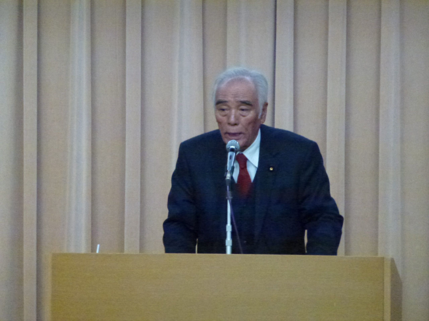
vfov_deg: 3.9
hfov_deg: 5.2
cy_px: 160
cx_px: 214
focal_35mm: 384
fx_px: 4759
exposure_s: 1/50
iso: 1600
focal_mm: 68.8
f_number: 5.9
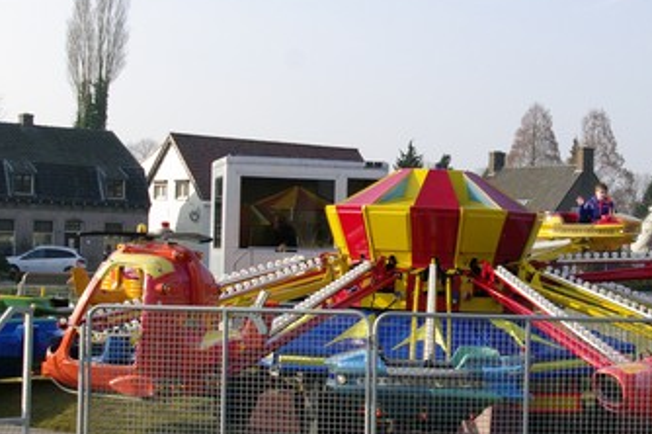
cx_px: 428
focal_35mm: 79
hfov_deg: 25.6
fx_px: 1429
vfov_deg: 17.2
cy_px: 272
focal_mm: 22
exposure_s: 1/750
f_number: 9.5
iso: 800
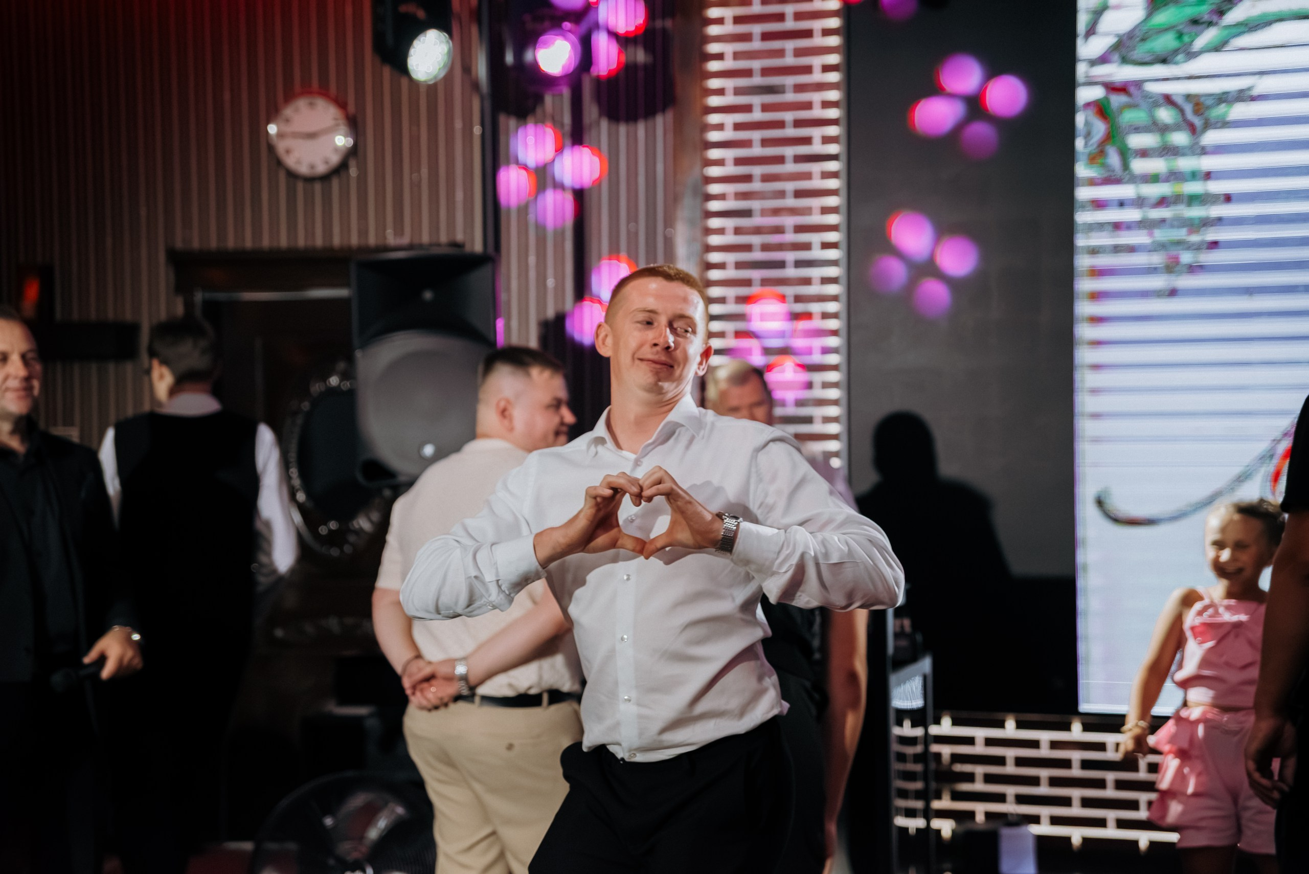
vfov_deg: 19.5
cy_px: 437
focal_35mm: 70
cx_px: 654
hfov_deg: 28.8
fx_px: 2546
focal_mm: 70
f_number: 2.8
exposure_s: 1/500
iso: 4000
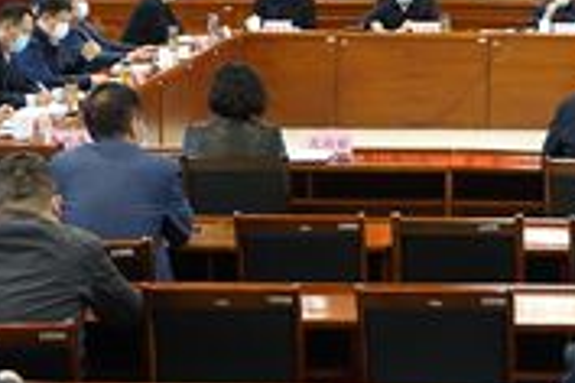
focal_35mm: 133
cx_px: 526
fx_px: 2124
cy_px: 60
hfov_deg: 15.2
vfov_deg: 10.3
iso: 800
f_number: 2.8
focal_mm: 17.11
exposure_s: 1/30
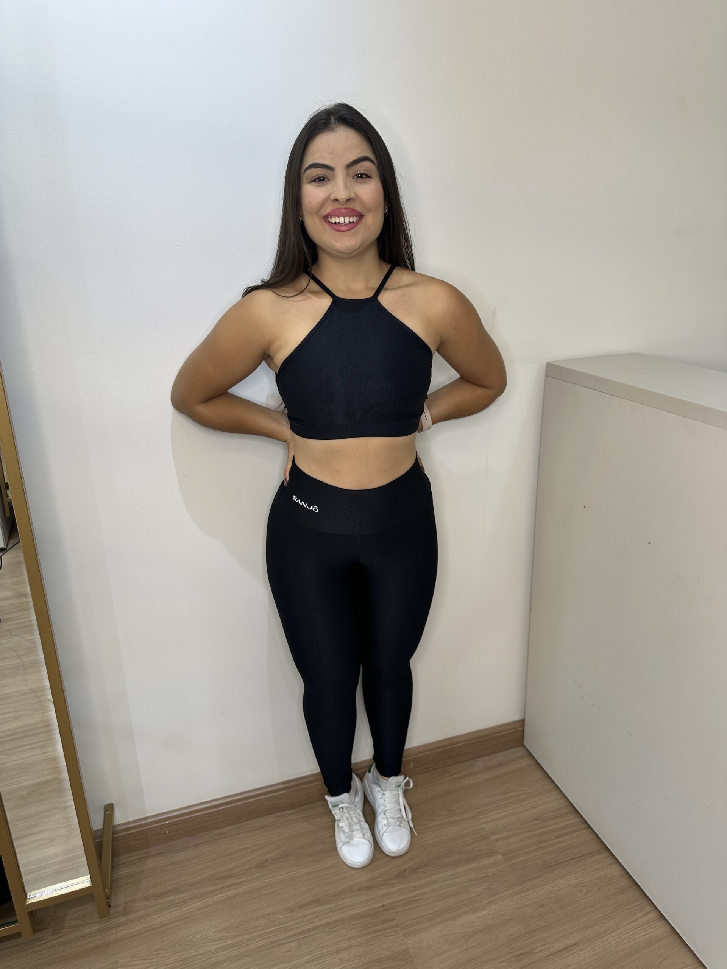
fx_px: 672
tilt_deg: -19.4
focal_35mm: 24
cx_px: 364
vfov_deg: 71.6
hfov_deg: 56.8
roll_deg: +0.4
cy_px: 484
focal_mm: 6.86
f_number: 1.78
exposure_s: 1/120
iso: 80
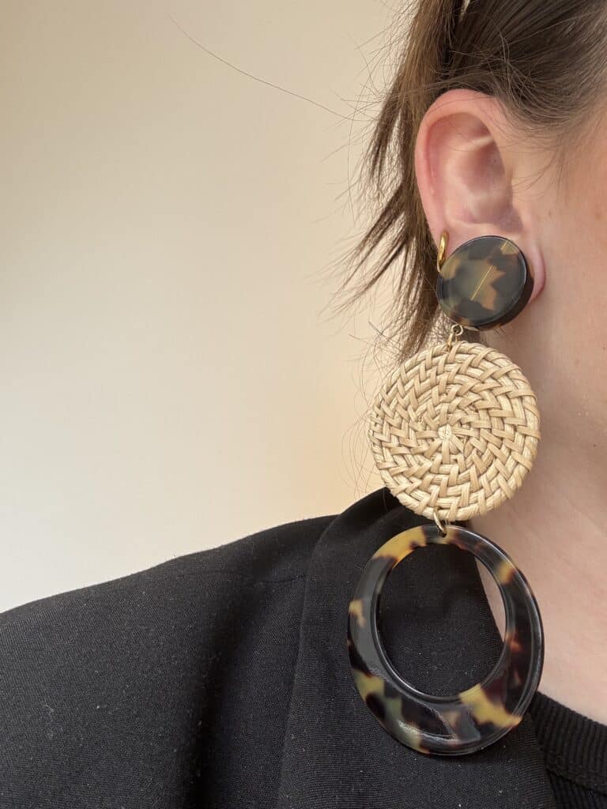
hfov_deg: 46.8
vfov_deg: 60.0
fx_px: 701
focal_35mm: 30
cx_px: 304
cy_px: 404
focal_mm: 2.69
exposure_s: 1/121
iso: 20
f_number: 1.9
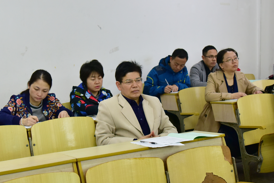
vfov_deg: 41.1
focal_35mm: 32
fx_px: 244
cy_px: 92
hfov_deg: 58.7
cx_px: 137
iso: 2000
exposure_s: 1/200
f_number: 3.5
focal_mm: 32
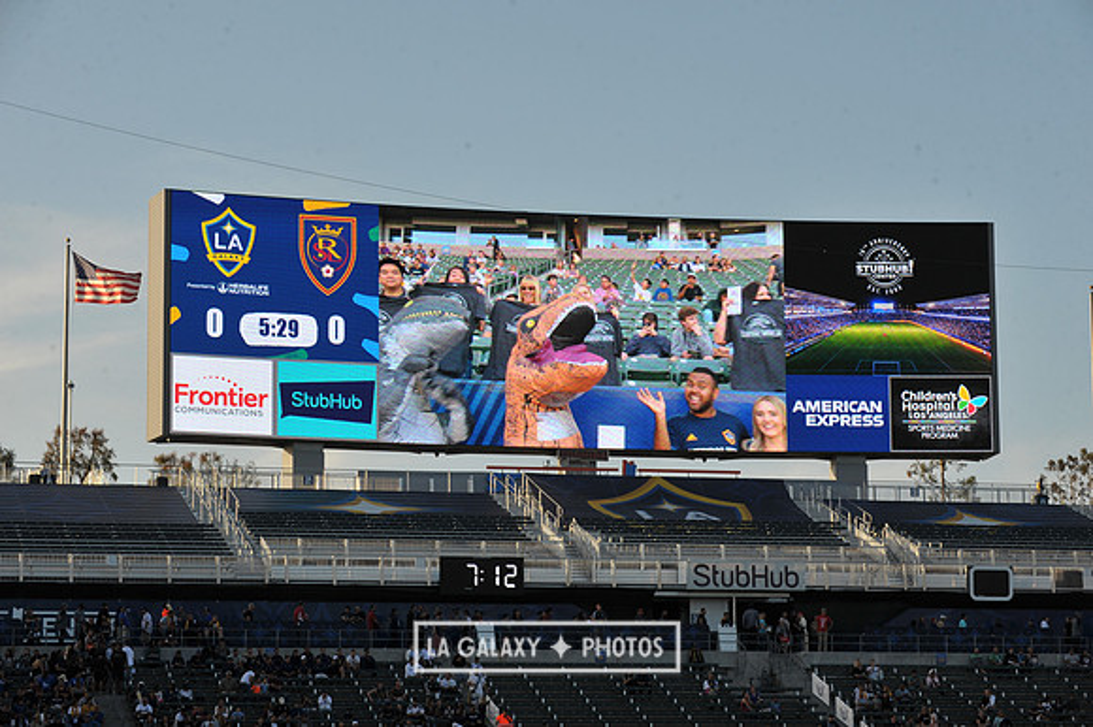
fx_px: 3186
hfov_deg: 19.5
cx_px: 546
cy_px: 364
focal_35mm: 105
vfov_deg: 13.0
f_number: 11
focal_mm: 105
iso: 400
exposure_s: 1/500
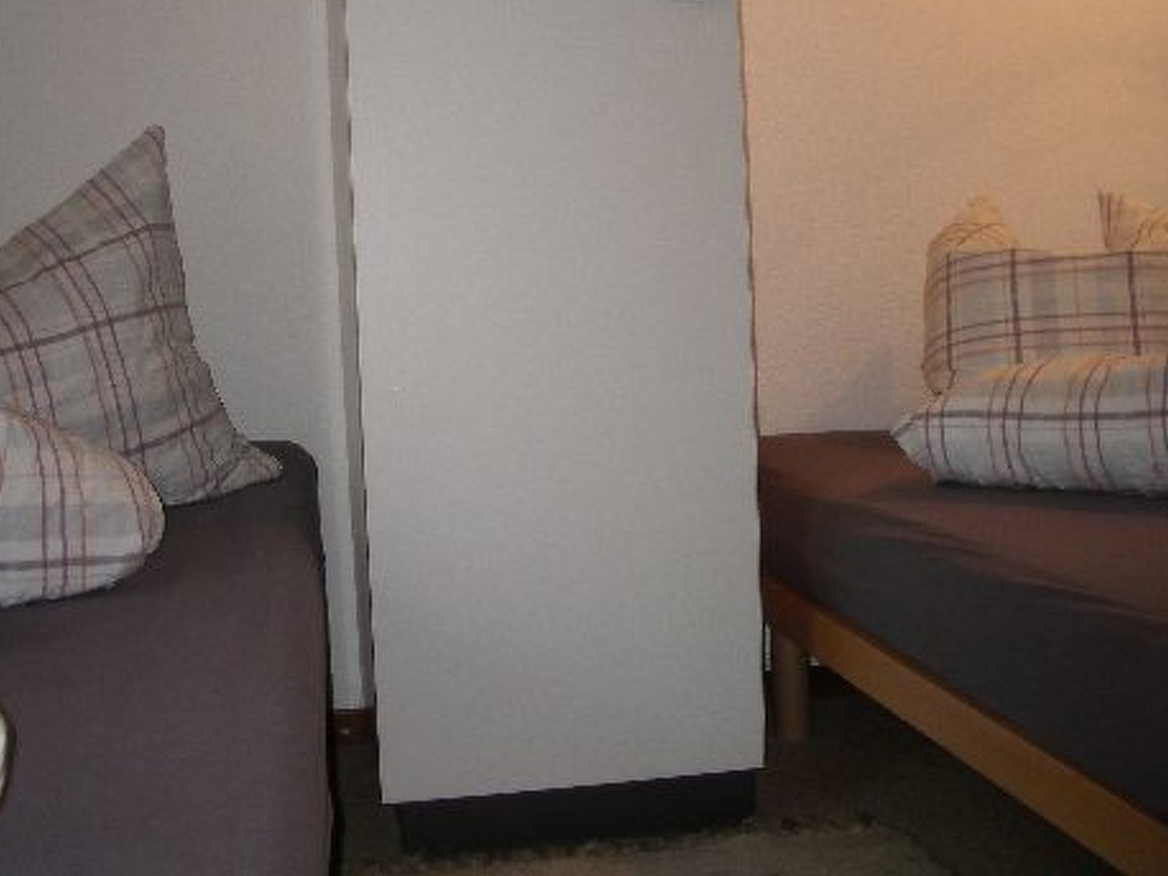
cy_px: 264
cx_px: 594
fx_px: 1653
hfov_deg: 38.9
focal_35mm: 49
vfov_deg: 29.4
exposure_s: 1/40
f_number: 2.6
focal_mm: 5.8
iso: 160
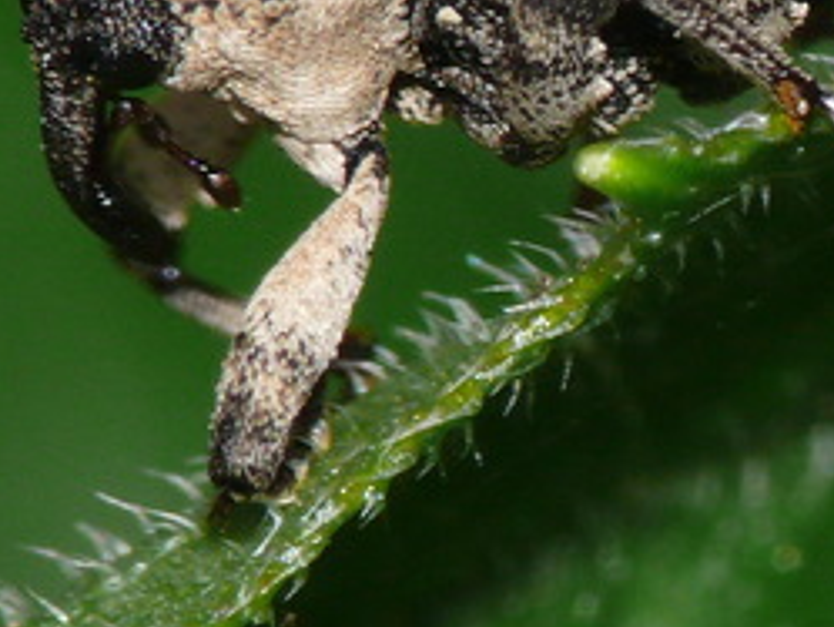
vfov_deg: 1.0
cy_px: 205
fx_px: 34662
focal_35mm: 1438
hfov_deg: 1.4
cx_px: 1020
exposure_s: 1/160
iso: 200
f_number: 11
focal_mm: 88.8
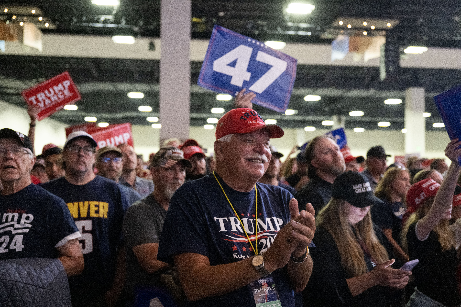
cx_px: 230
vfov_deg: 37.9
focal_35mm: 35
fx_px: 448
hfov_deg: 54.4
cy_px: 154
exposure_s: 1/250
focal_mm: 35
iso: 6400
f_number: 2.8
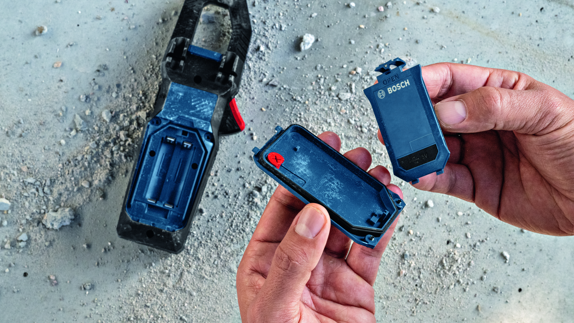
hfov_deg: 28.6
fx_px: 1126
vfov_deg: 16.3
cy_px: 142
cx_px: 284
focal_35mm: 74
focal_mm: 70
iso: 4000
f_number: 20
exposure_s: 1/125
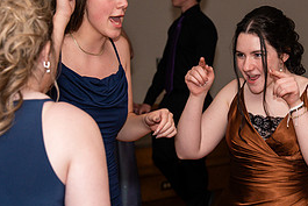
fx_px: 1310
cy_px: 122
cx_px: 251
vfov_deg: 9.0
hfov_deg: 13.3
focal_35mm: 153
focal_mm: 70
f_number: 5
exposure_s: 1/250
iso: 400
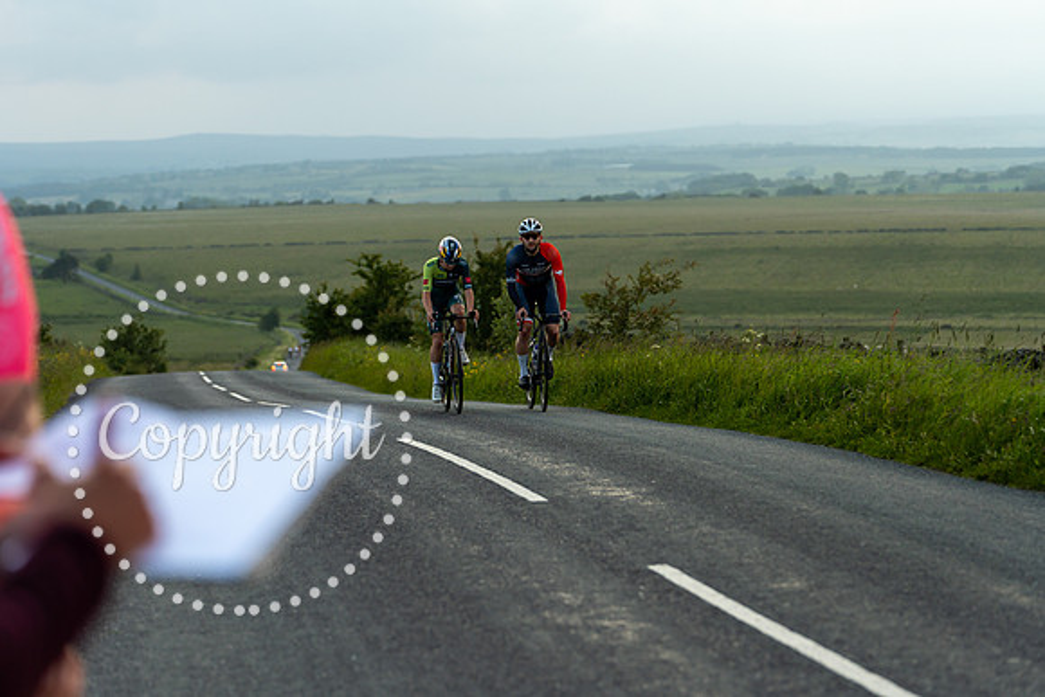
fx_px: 2932
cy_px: 348
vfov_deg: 13.6
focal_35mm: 101
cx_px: 522
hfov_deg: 20.2
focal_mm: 101
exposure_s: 1/1250
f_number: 3.2
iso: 400
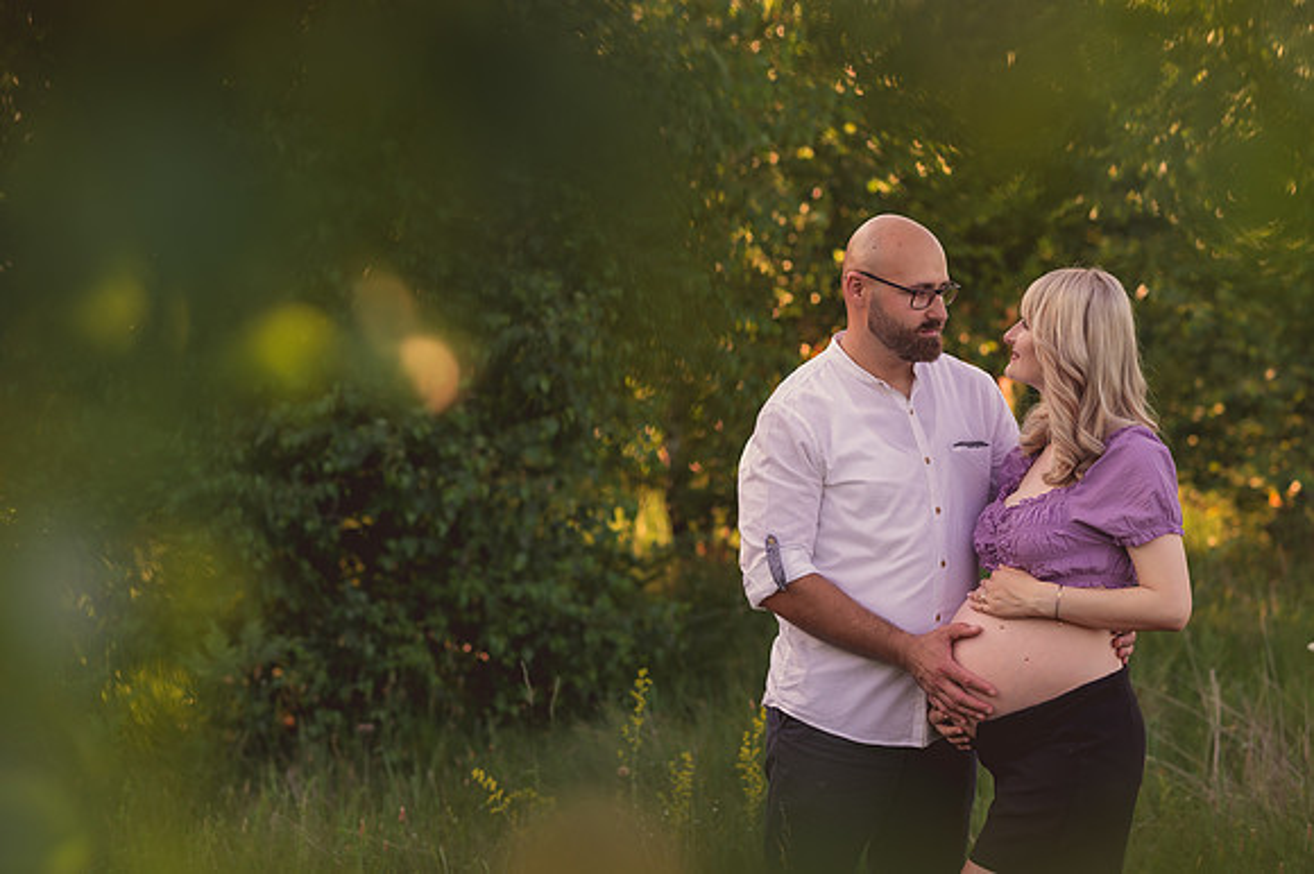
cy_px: 511
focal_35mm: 99
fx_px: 3624
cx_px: 718
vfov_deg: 13.8
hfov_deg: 20.5
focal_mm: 85
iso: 400
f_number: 2.8
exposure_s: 1/1000
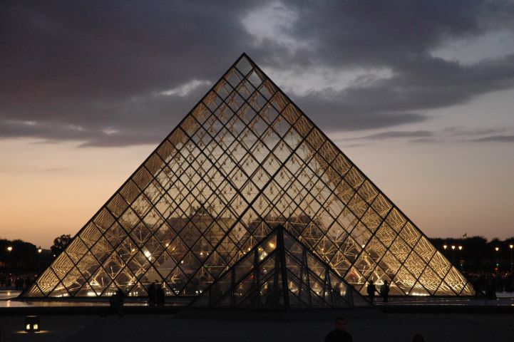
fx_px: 1284
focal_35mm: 90
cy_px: 171
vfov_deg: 15.2
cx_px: 257
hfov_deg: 22.6
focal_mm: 60
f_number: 4.5
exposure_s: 1/20
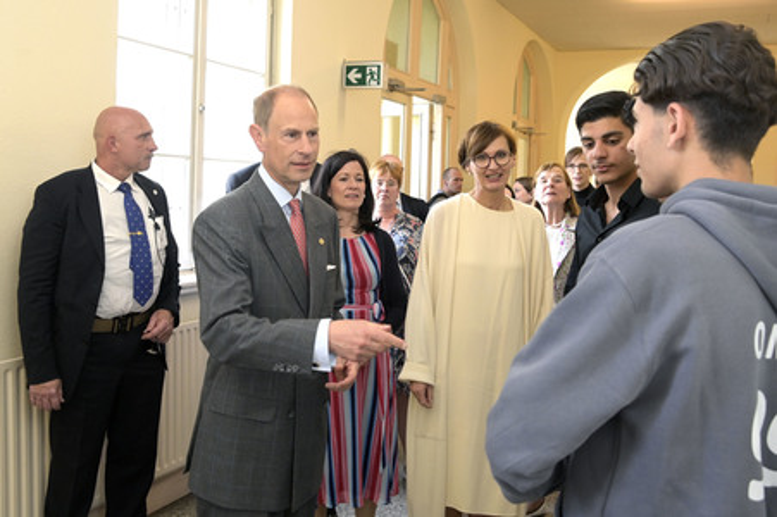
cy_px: 258
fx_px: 690
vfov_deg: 41.1
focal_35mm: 32
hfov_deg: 58.8
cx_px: 388
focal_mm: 32
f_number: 5.6
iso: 4000
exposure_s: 1/160
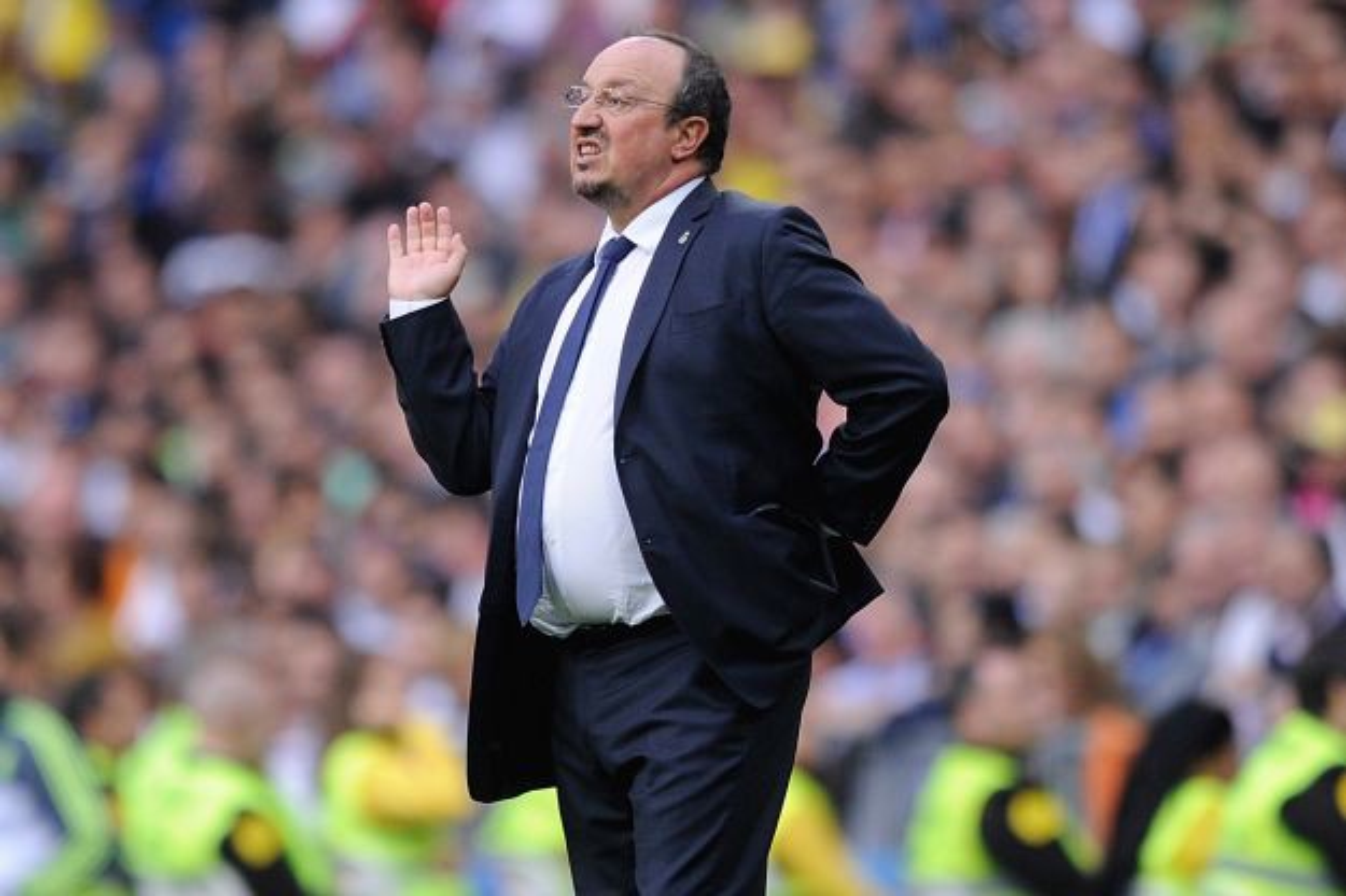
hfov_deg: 5.2
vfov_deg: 3.4
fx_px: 14947
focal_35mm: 400
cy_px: 448
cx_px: 673
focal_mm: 400
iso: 1000
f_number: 2.8
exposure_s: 1/1250
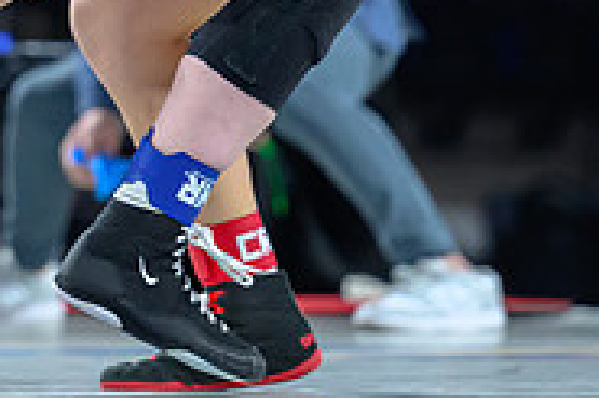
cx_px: -43
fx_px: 8877
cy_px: -99
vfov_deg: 2.6
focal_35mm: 534
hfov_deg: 3.9
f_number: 2.8
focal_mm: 145
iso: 4500
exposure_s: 1/800
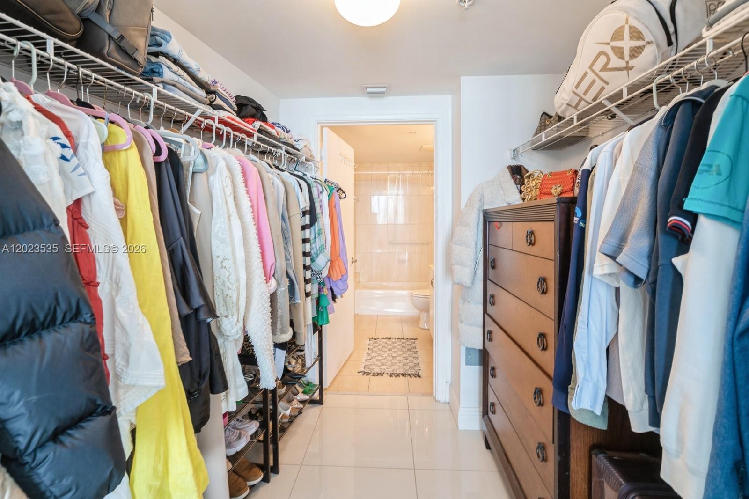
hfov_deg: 96.7
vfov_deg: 73.7
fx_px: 333
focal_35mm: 16
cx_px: 374
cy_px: 250
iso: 400
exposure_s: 1/4
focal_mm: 16
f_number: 8
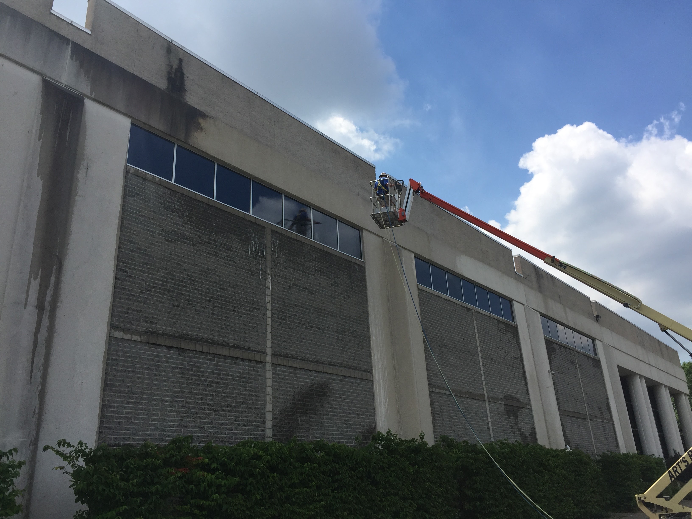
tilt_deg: +23.9
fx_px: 580
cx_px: 346
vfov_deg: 48.2
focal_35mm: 29
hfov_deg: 61.7
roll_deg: +2.3
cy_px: 260
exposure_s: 1/2475
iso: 32
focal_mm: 4.15
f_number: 2.2
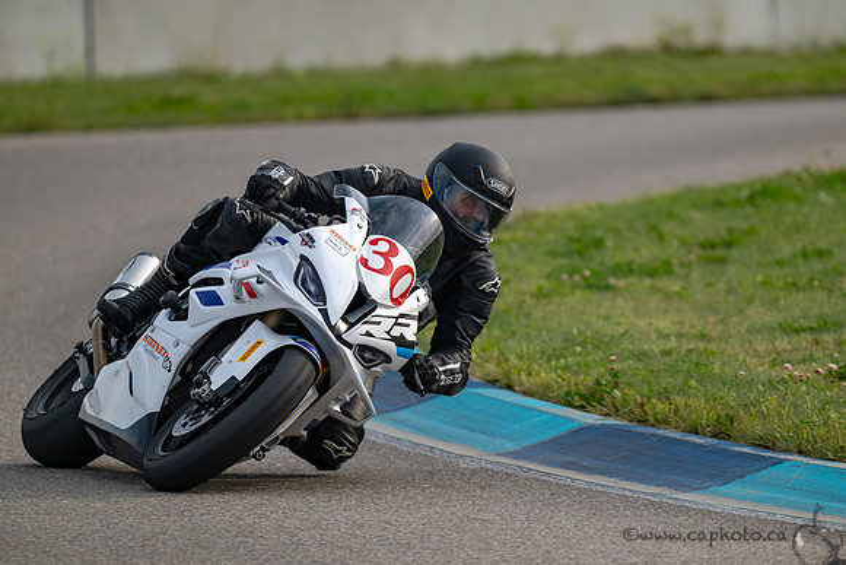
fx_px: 14103
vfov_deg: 2.3
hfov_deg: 3.4
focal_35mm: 600
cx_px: 423
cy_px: 282
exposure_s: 1/1250
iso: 360
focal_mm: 600
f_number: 6.3
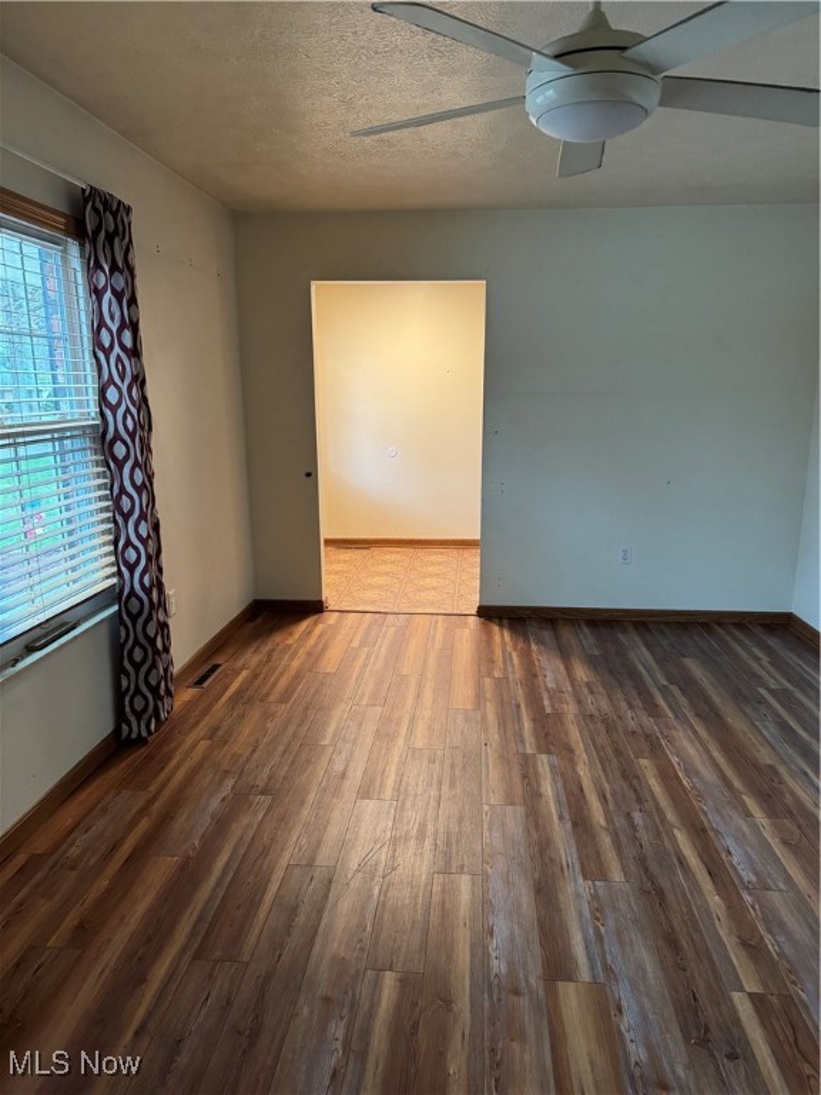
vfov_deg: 71.6
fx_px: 759
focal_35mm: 24
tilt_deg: -12.5
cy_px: 548
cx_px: 410
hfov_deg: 56.8
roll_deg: +0.7
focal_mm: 6.76
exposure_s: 1/60
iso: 400
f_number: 1.78
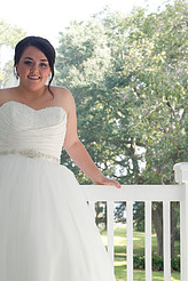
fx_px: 744
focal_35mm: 95
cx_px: 28
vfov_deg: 21.4
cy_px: 191
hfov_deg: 14.3
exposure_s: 1/125
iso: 320
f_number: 5.6
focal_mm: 52
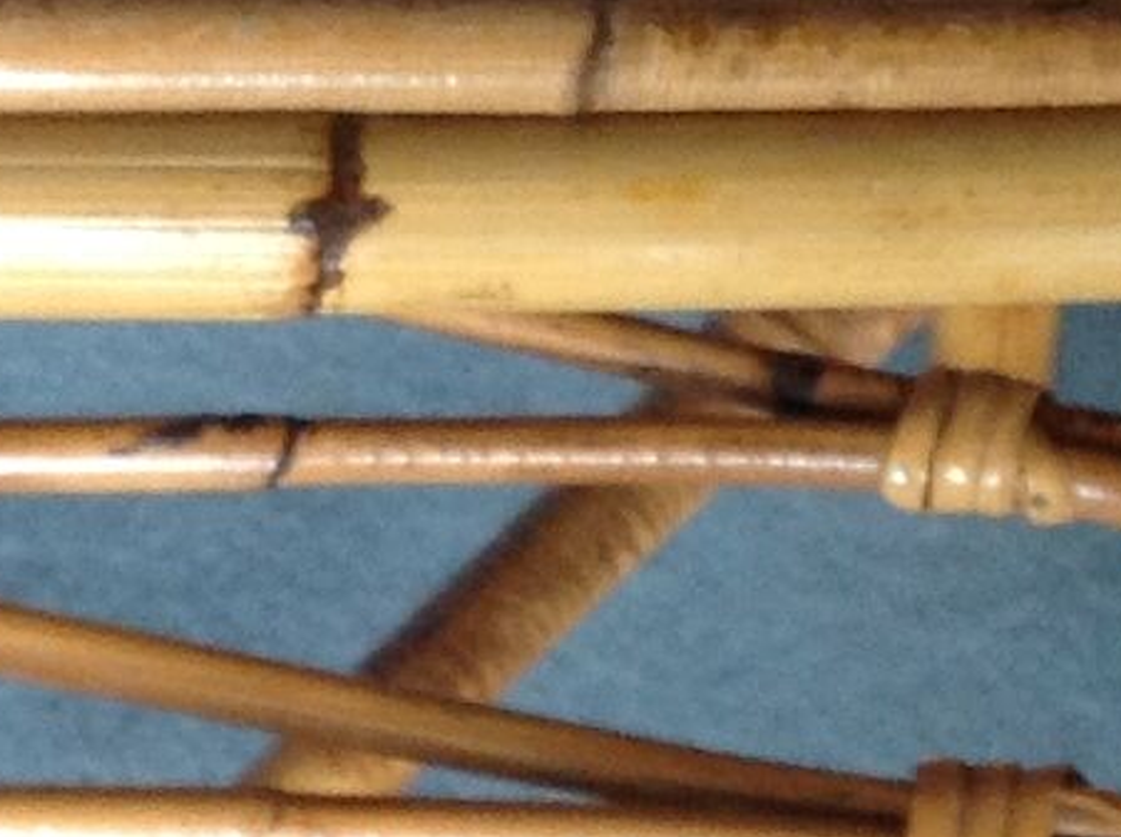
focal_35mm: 201
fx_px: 6501
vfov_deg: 7.4
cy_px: 591
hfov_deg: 9.8
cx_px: -37
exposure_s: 1/15
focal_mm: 4.28
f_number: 2.4
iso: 125
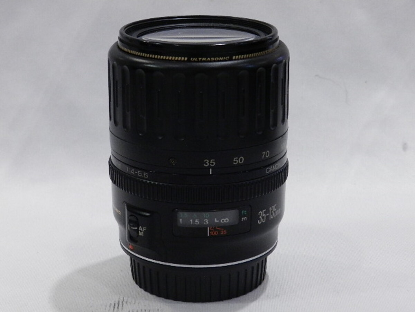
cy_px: 156
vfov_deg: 17.6
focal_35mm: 84
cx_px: 208
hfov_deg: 23.3
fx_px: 1007
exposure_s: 1/80
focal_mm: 14.9
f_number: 4.4
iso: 800
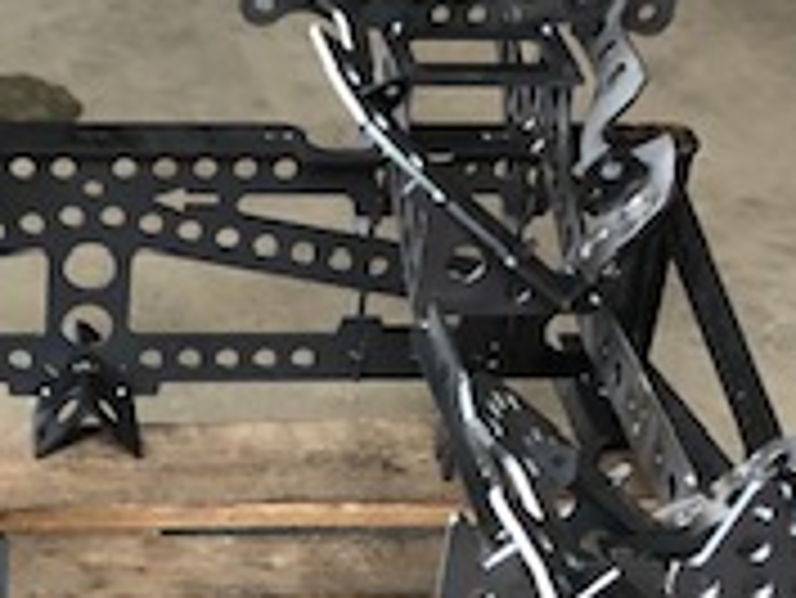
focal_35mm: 101
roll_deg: -5.1
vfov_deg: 14.4
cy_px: 616
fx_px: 2324
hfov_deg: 19.2
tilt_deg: -36.7
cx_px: 144
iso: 50
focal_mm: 3.99
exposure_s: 1/15
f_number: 1.8
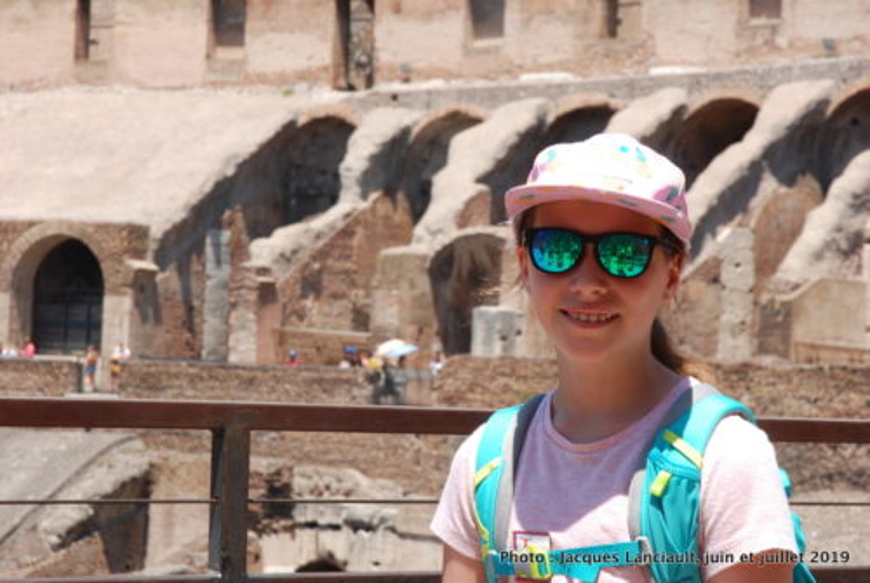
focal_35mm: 105
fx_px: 2541
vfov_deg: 13.1
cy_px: 292
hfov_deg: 19.4
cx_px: 435
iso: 100
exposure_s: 1/50
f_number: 14
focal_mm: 70
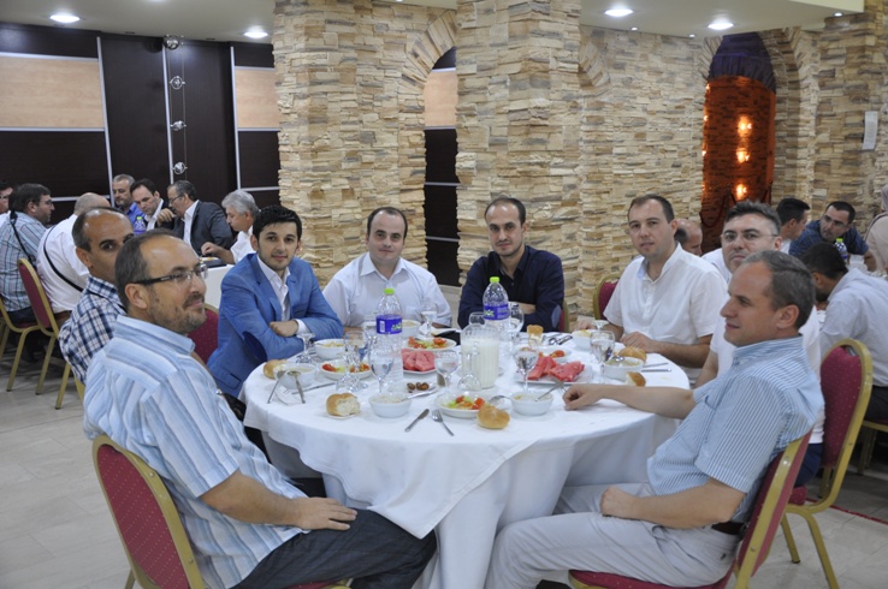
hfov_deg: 51.3
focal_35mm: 38
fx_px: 924
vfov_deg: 35.4
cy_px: 294
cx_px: 444
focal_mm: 25
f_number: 5.6
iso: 400
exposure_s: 1/30
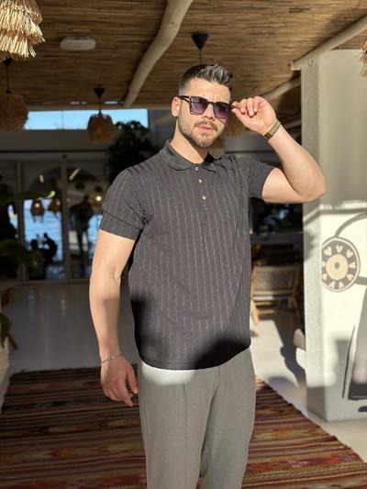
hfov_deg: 30.3
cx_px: 184
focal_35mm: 48
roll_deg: +1.0
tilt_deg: -3.1
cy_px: 244
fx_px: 678
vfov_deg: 39.6
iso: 80
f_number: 1.78
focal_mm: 6.86
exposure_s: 1/2203
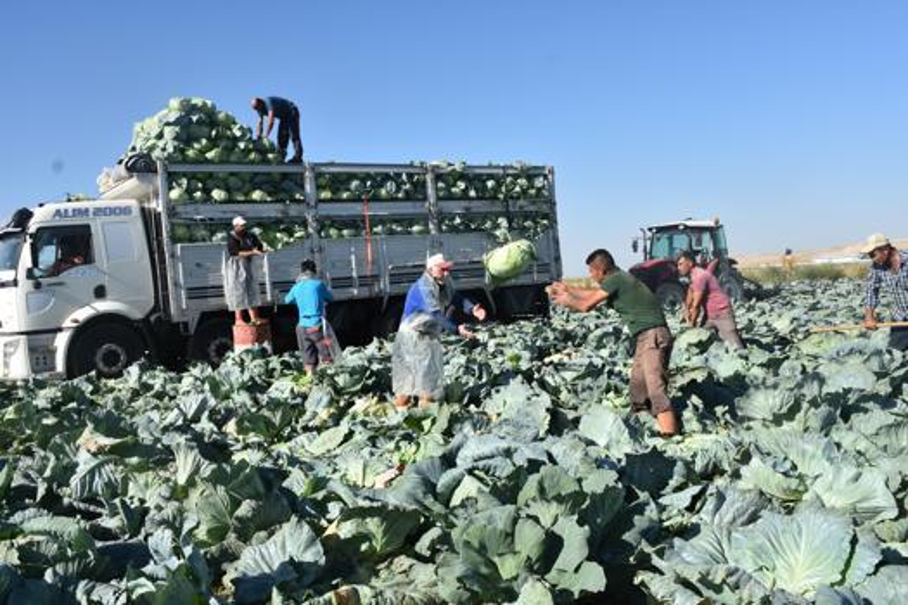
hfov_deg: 55.1
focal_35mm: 34
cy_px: 302
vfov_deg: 38.4
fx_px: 870
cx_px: 454
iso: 180
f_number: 8
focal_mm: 23
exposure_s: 1/500
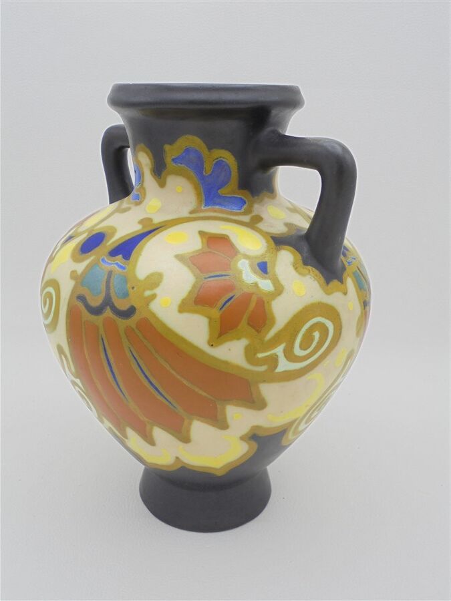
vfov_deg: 54.0
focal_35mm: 34
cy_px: 300
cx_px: 226
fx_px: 591
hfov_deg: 41.8
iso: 100
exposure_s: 1/40
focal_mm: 6.1
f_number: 4
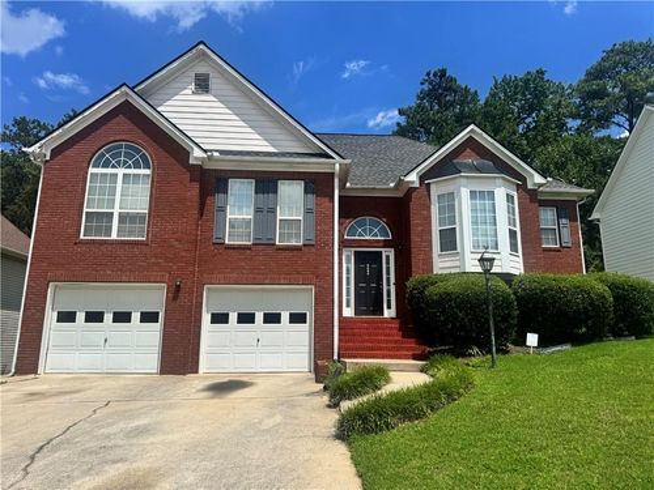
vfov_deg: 56.8
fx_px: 453
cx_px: 327
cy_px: 245
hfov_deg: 71.6
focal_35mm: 24
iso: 80
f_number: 1.78
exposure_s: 1/7092
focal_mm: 6.76
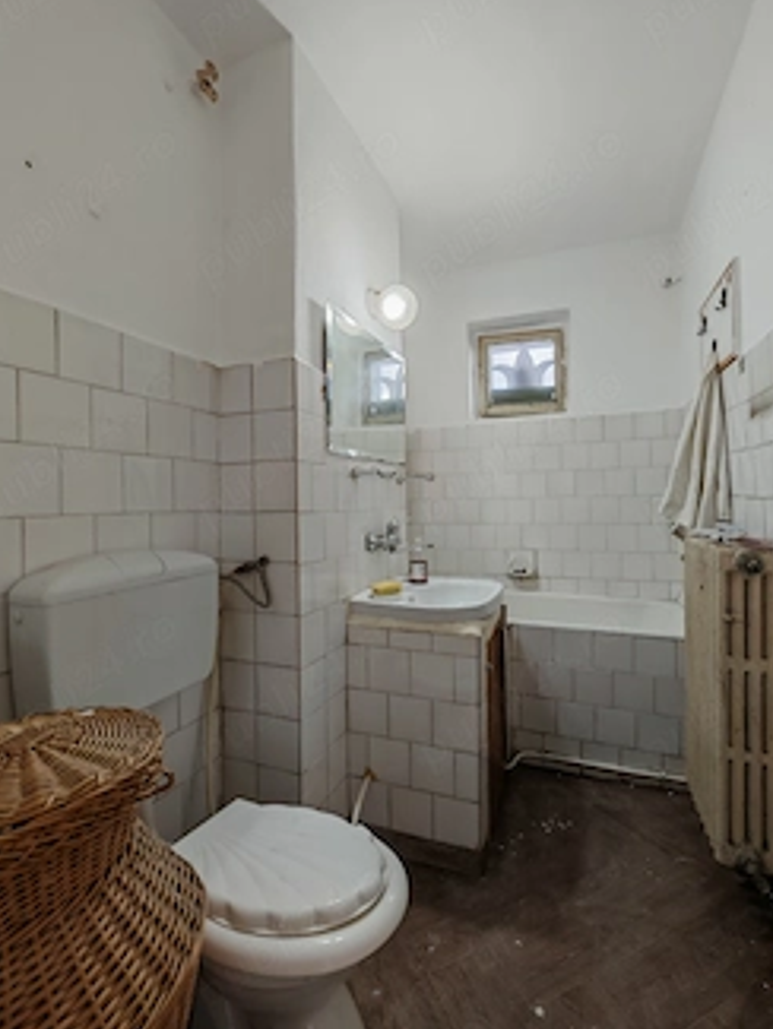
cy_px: 500
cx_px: 409
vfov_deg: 94.5
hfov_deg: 78.1
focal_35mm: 16
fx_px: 476
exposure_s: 1/33
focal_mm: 1.82
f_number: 2
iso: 160
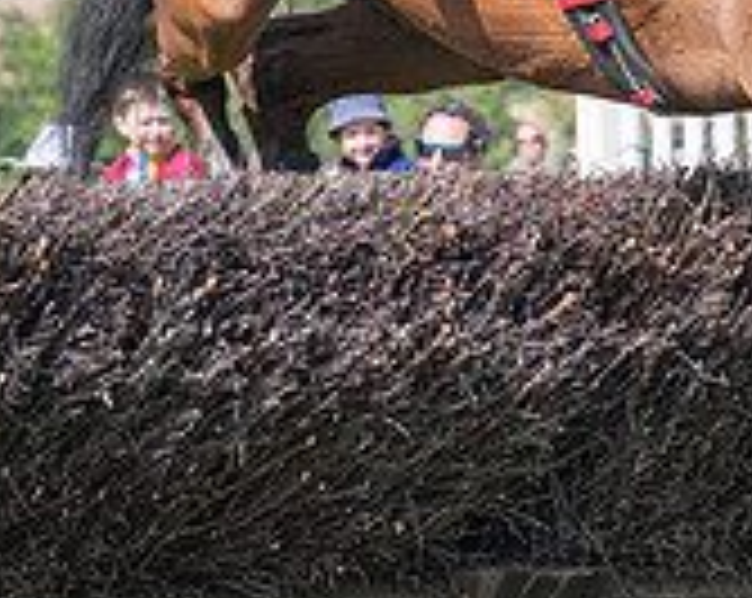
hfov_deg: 4.5
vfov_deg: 3.6
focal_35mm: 431
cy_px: -222
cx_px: 620
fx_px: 9576
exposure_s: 1/1600
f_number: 4
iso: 200
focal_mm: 76
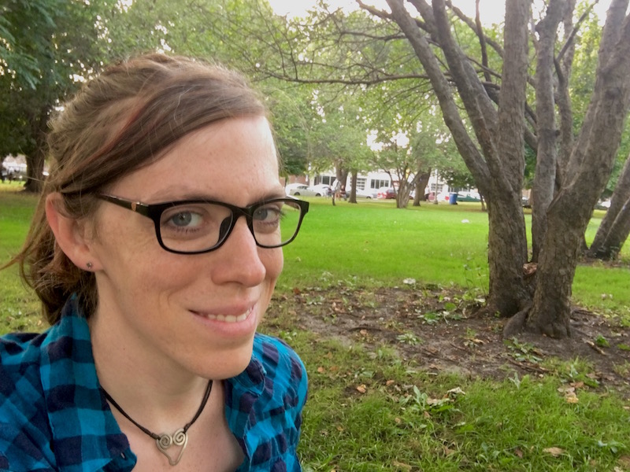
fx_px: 564
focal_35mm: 31
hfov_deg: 58.4
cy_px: 236
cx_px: 315
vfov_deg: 45.4
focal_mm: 2.65
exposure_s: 1/17
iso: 32
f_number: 2.2
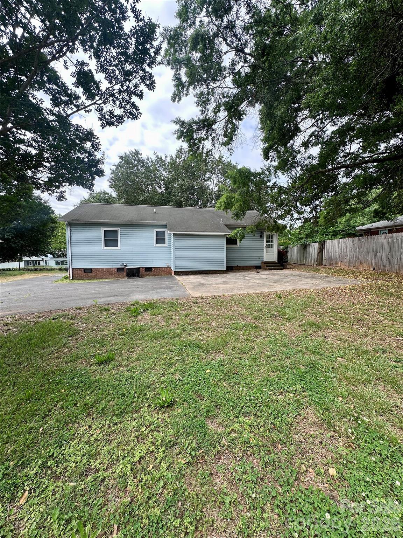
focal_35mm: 14
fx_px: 217
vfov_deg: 102.1
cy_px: 269
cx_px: 202
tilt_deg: -5.2
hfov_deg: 85.7
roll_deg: -0.9
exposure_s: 1/435
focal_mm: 2.22
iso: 40
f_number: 2.2
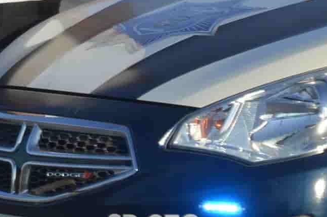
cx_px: -107
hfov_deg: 4.7
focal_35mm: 435
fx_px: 3949
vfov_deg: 3.1
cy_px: -107
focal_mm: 62
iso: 125
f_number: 5.6
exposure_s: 1/500
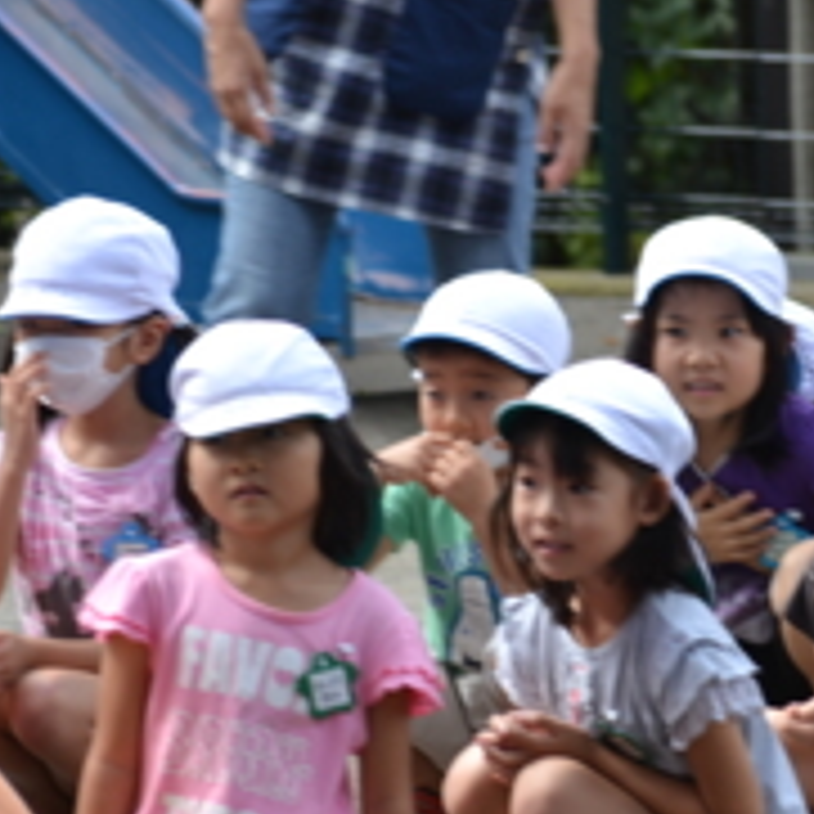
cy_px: 546
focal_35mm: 380
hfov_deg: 4.6
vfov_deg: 4.6
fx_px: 10108
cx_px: 562
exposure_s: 1/125
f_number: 5.6
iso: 100
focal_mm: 135
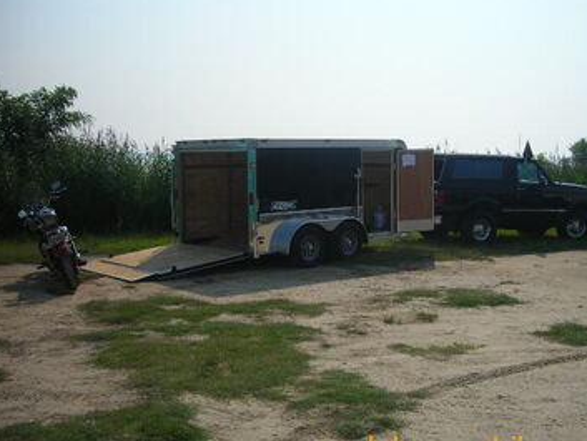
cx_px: 323
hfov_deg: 43.8
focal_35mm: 43
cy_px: 213
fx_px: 729
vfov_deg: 33.6
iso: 50
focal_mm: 6.3
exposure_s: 1/307
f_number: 6.4
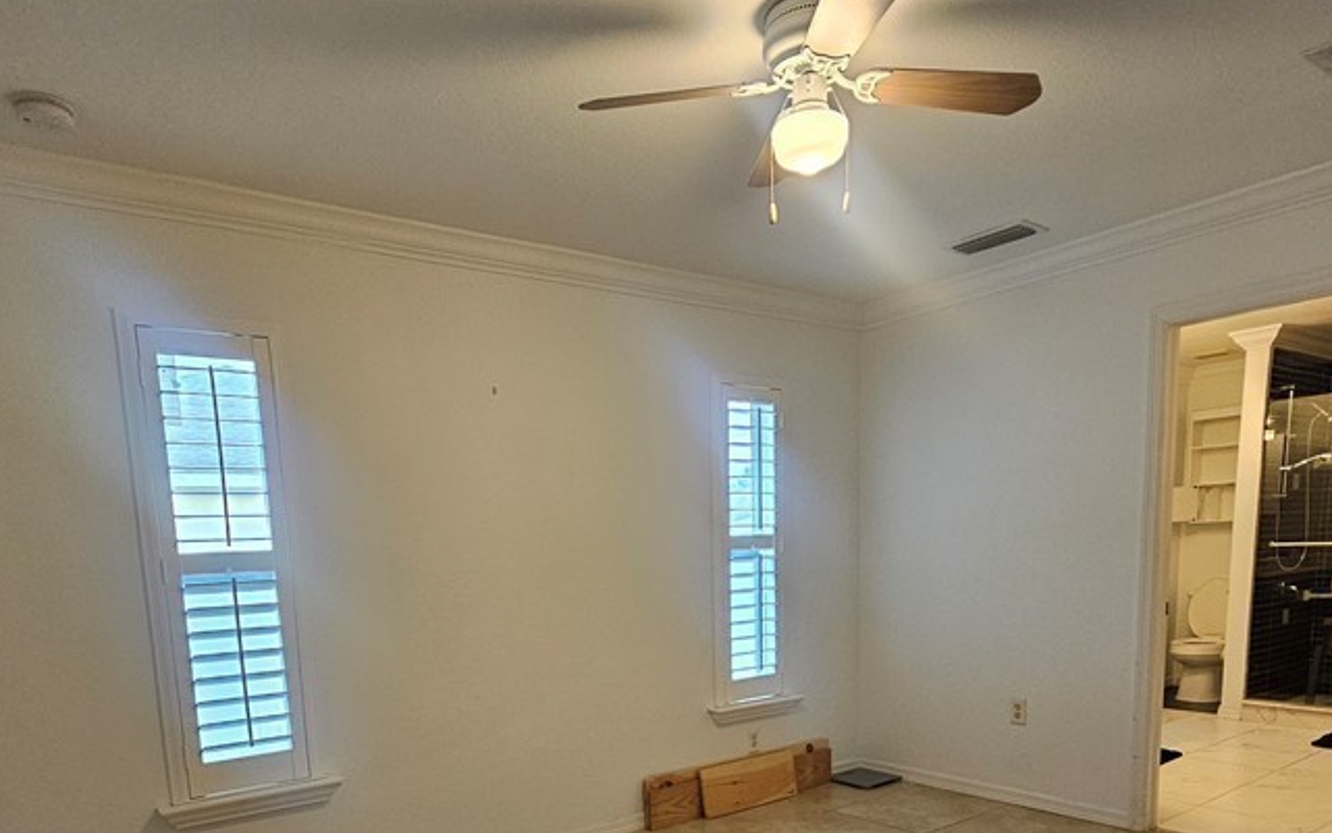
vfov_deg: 51.5
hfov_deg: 79.5
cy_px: 671
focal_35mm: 22
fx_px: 799
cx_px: 617
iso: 320
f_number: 2.2
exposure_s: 1/30
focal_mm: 2.2
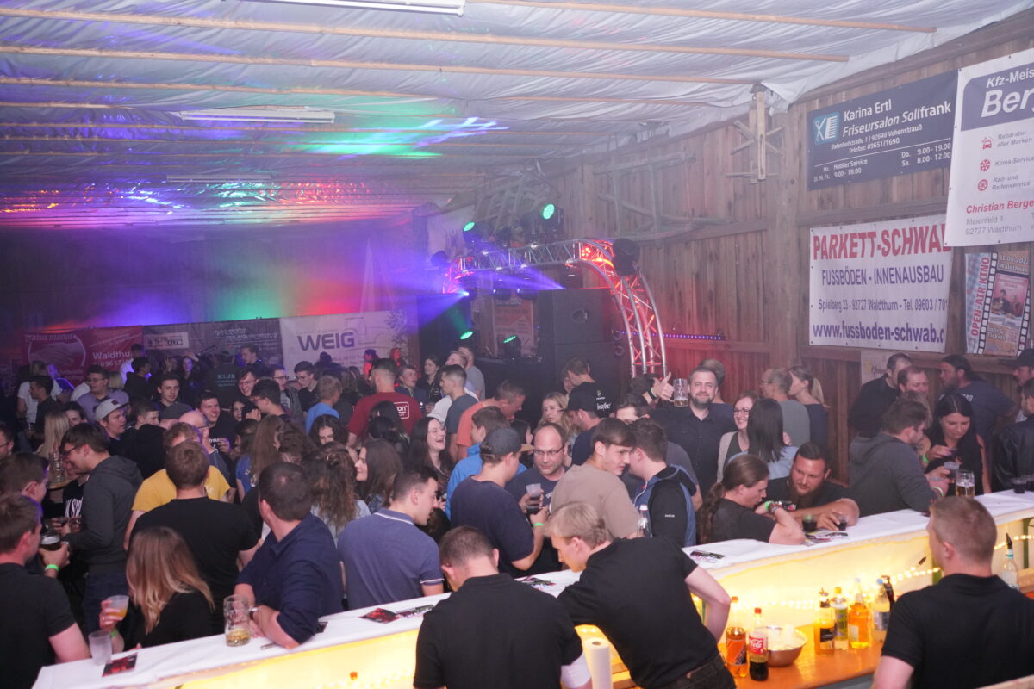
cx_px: 517
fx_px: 890
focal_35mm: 31
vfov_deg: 42.3
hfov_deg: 60.3
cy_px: 344
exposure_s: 1/60
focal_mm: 31
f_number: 4
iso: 6400
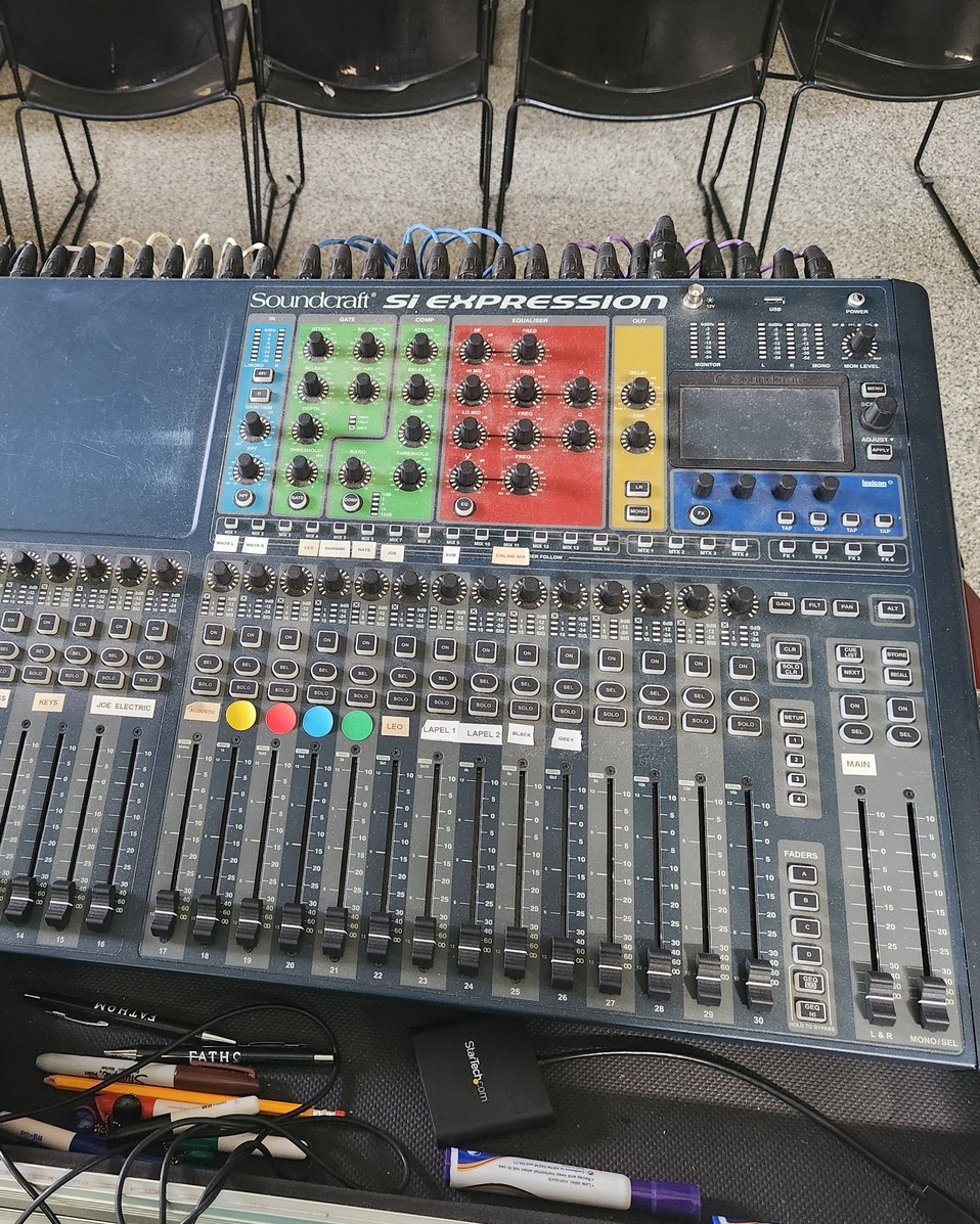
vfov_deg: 58.8
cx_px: 293
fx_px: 1087
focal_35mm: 30
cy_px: 613
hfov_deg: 47.4
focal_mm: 5.4
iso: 800
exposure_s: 1/60
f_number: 1.8
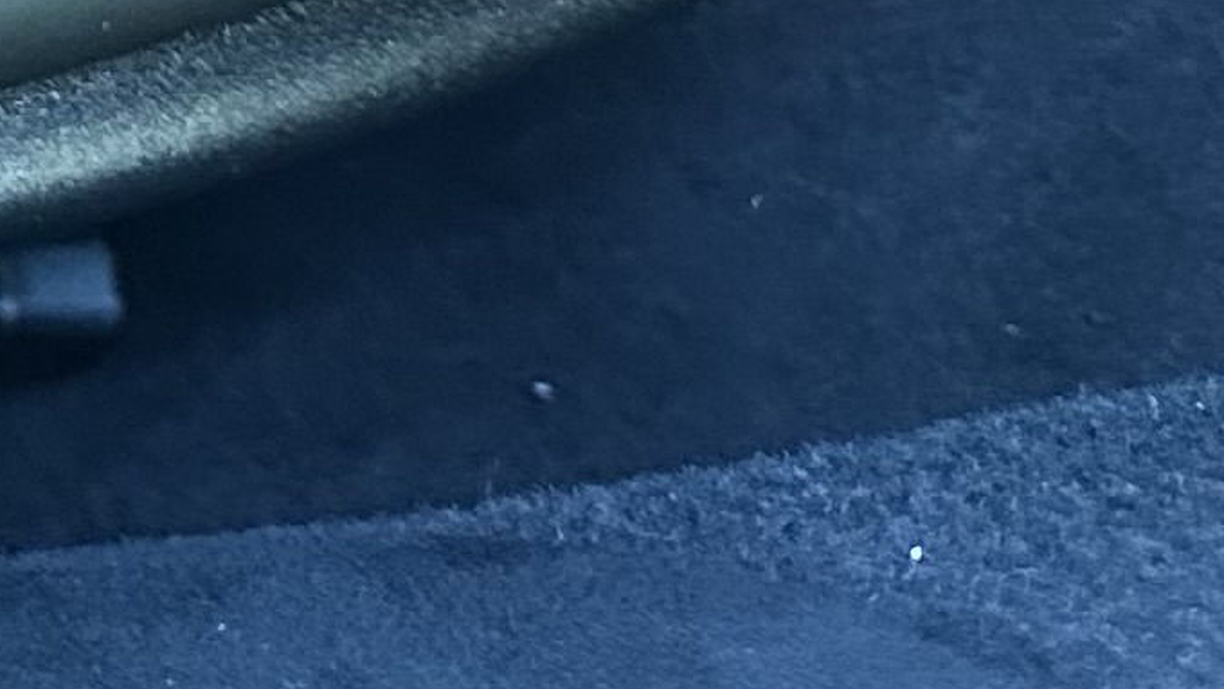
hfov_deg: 11.3
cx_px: -1798
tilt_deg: -56.0
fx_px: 5032
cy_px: -1504
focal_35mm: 155
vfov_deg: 6.9
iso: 500
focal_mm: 6.86
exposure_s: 1/60
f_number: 1.78
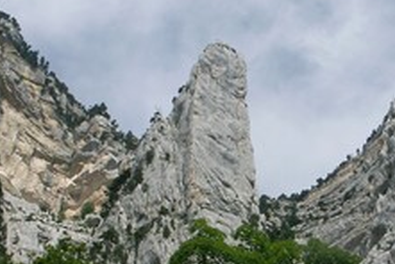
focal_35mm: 93
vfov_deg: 14.6
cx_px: 245
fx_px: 1022
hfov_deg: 21.8
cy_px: 243
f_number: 8
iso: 64
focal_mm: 8.51
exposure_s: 1/400
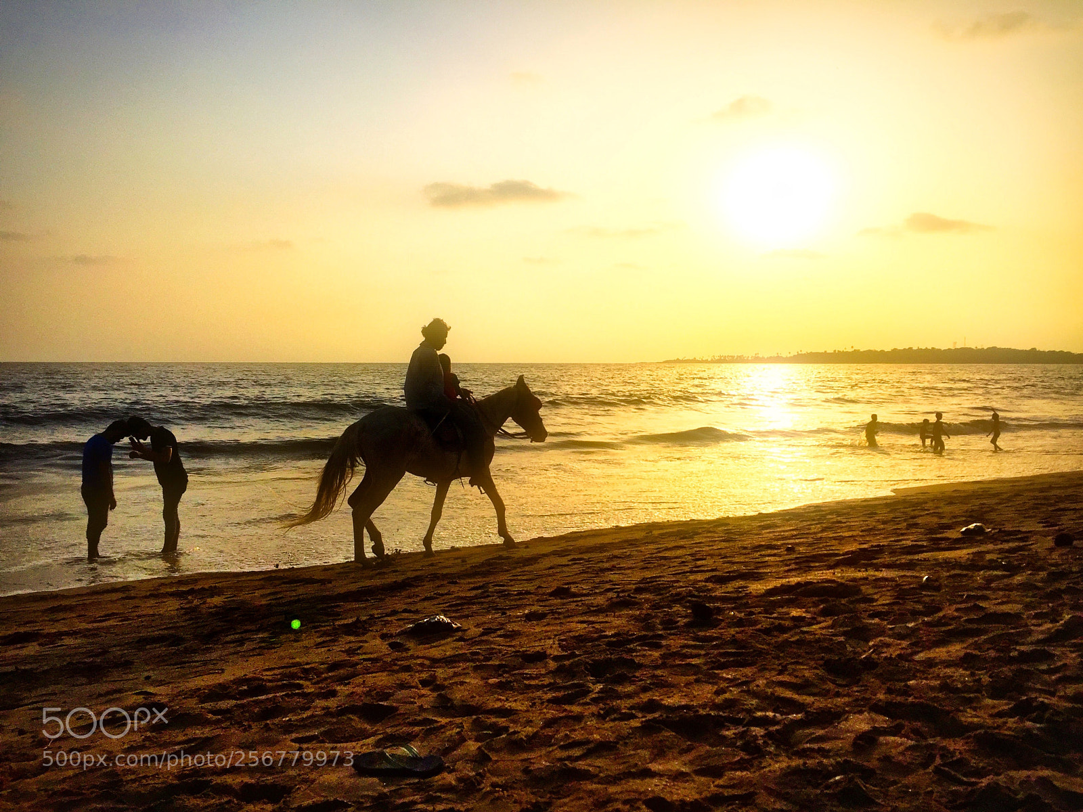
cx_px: 542
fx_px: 907
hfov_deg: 61.7
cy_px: 406
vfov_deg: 48.2
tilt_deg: -2.2
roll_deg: -1.7
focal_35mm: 29
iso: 32
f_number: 2.2
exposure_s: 1/9901
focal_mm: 4.15
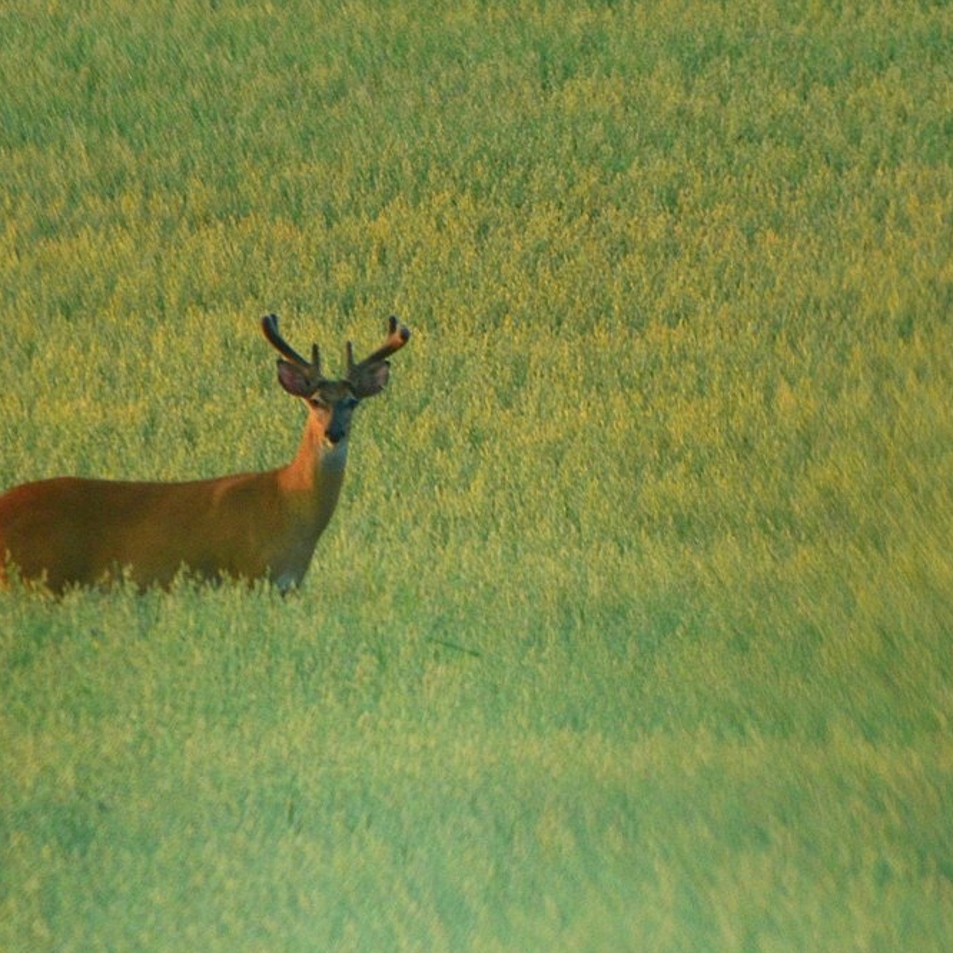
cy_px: 477
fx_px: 11929
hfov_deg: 4.6
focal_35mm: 383
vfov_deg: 4.6
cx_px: 265
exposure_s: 1/160
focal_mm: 200
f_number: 6.3
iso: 800
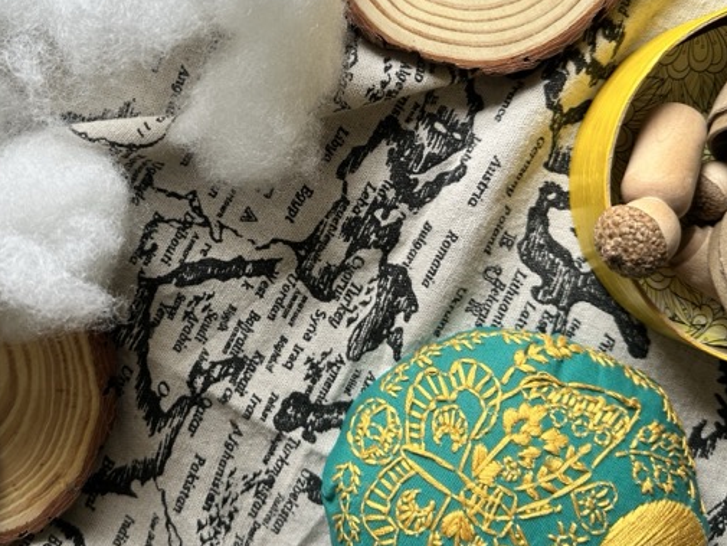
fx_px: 798
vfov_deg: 37.5
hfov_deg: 48.7
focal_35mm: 38
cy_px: 197
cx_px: 295
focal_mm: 6.86
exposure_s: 1/368
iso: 80
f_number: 1.78
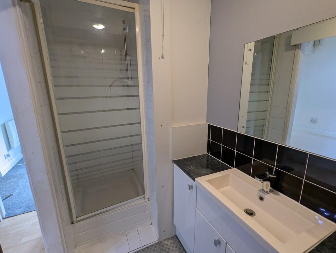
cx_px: 168
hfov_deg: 94.4
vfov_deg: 78.2
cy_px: 126
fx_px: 156
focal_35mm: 16
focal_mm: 2.35
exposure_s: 1/33.3
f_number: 2.2
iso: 234
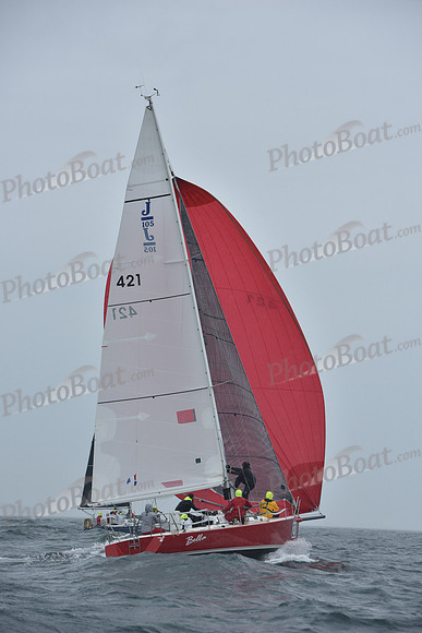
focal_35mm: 130
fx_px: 2284
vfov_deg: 15.8
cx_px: 211
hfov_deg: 10.6
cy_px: 316
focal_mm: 130
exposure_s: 1/1000
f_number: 6.3
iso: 320
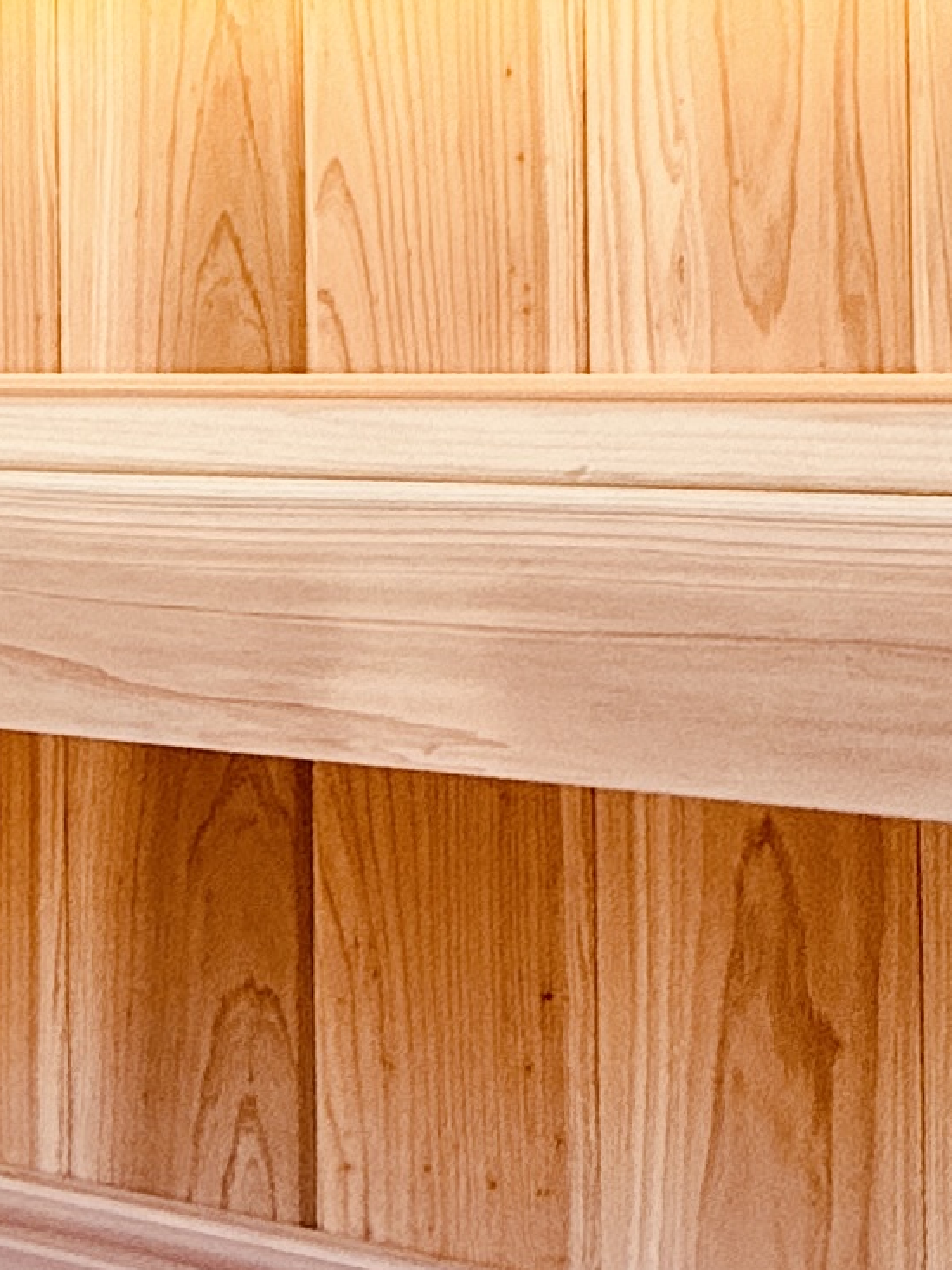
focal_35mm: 77
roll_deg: -0.5
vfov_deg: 25.1
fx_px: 2823
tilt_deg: +1.8
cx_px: -1251
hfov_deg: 14.1
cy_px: 333
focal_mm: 2.22
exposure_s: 1/99
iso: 80
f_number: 2.2
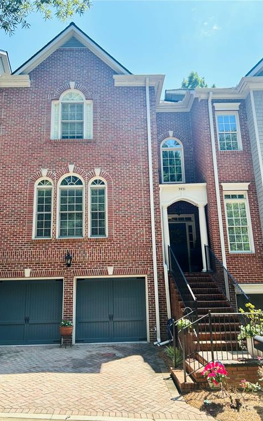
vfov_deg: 66.5
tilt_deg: +14.3
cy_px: 213
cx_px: 119
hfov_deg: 44.5
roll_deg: +0.9
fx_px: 321
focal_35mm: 28
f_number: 1.5
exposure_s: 1/808
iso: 50
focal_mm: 5.7
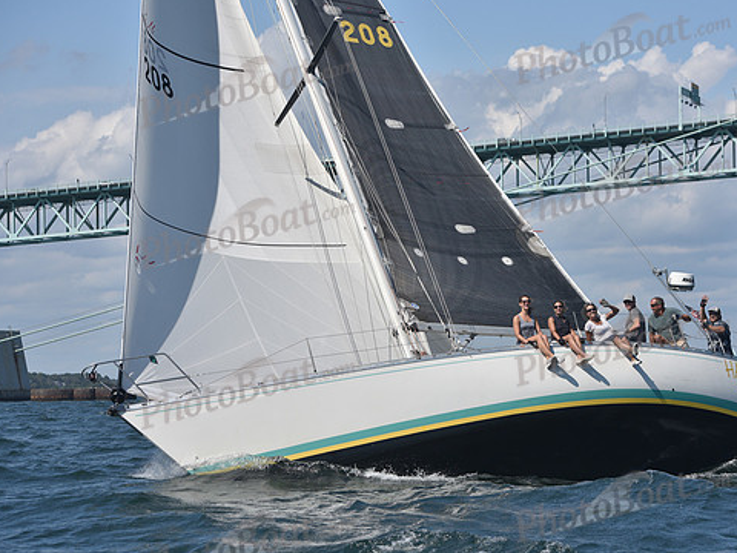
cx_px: 436
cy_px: 288
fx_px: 2129
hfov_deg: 19.6
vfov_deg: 14.8
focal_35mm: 100
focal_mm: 86
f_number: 6.3
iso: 250
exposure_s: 1/1250
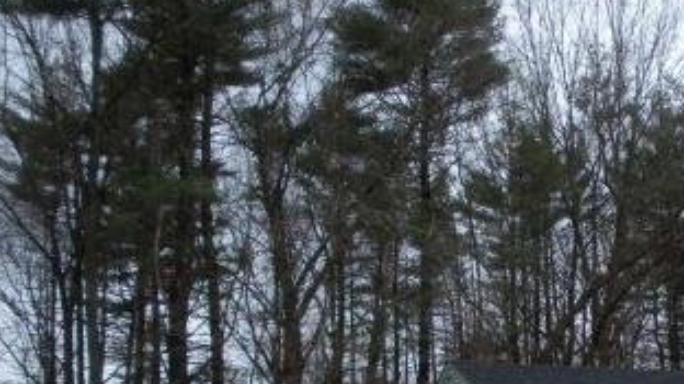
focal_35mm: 73
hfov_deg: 28.1
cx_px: 585
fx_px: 1323
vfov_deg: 16.2
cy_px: 380
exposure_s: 1/514
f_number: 3.5
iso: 64
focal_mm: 6.3
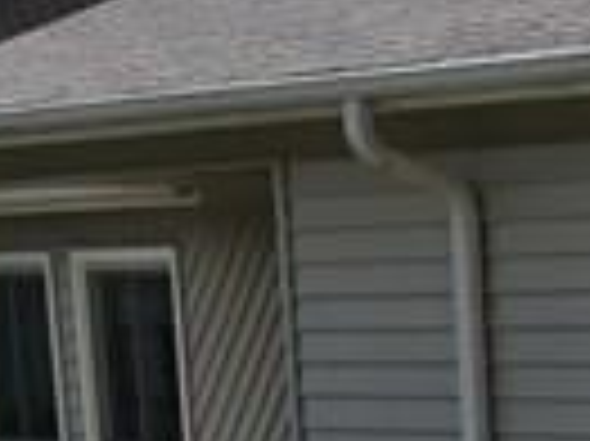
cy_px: 1476
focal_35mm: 242
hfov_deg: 8.0
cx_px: 878
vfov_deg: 5.6
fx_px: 4121
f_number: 2.4
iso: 25
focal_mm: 3.3
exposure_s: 1/970
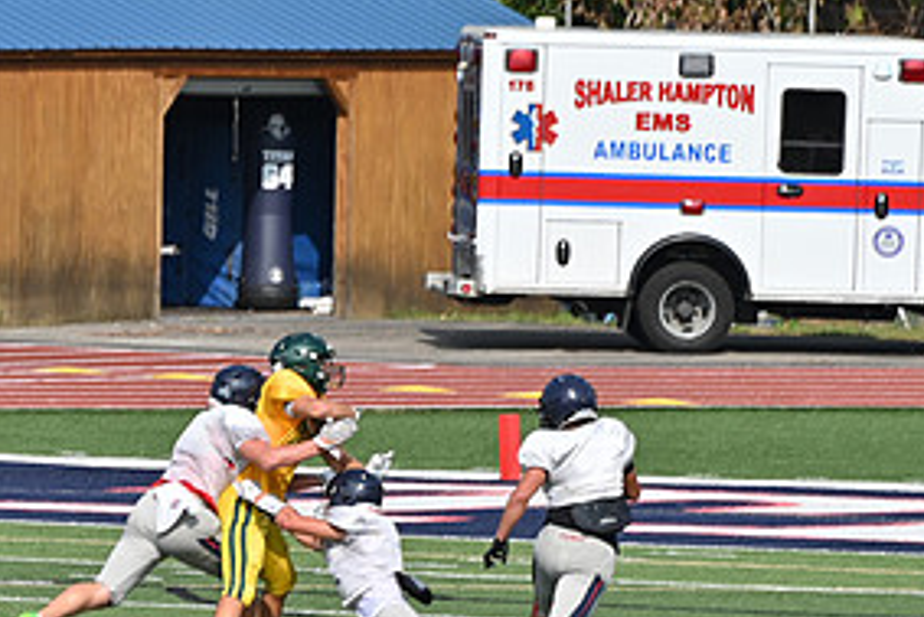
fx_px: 15767
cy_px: 524
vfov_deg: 2.2
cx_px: 56
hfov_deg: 3.4
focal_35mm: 614
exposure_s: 1/800
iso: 110
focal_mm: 200
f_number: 5.6
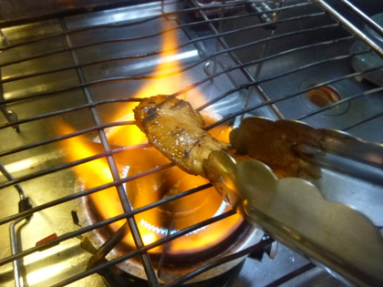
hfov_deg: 69.4
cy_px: 144
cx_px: 192
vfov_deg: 54.9
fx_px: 277
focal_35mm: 25
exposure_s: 1/25
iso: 400
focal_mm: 4.5
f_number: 3.3
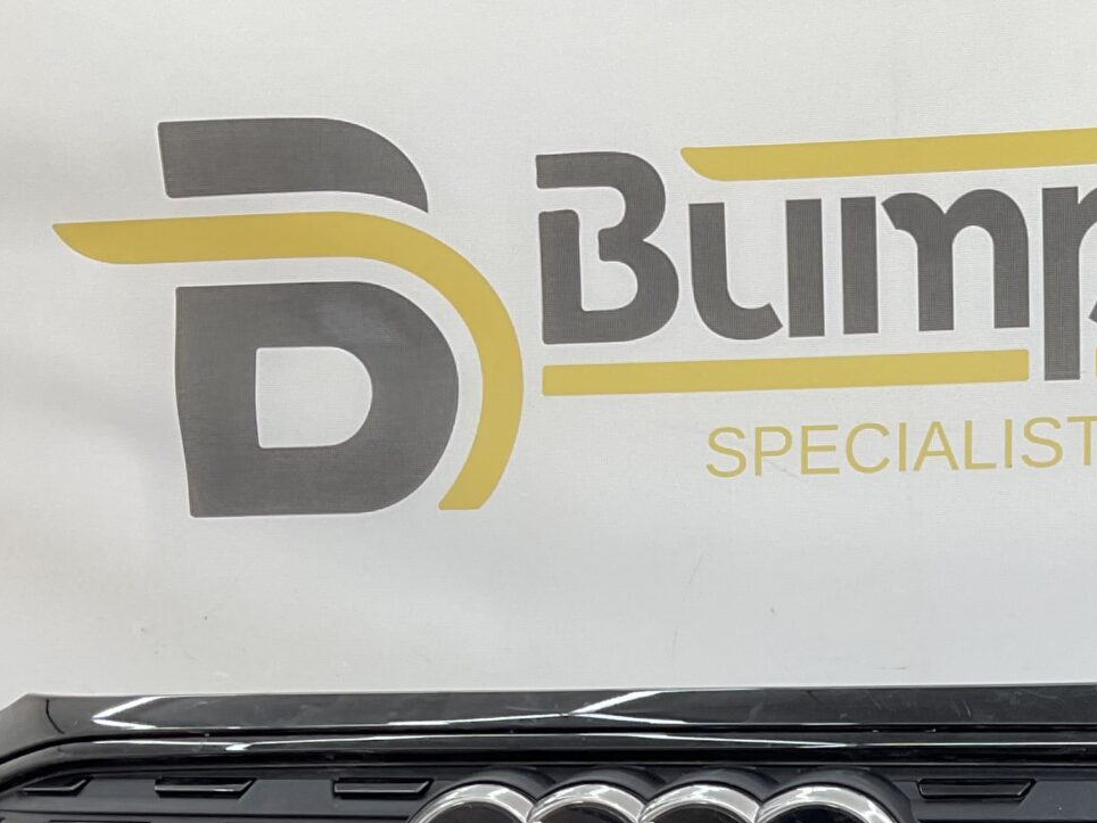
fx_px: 2440
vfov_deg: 18.2
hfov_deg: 24.3
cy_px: 993
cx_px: 1073
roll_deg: +0.0
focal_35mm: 77
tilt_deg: -7.1
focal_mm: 3
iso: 20
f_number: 1.8
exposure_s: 1/120
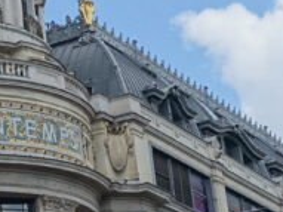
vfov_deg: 8.9
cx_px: -121
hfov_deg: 11.6
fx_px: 1348
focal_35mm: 165
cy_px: 2
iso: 125
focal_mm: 11.56
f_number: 4
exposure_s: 1/640
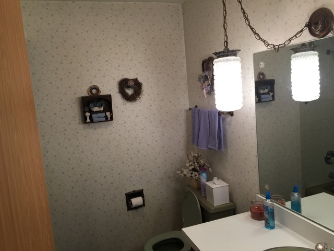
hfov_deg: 61.7
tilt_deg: -8.4
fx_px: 280
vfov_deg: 48.2
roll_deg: +4.3
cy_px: 126
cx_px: 167
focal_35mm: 29
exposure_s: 1/30
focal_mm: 4.15
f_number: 2.2
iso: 50
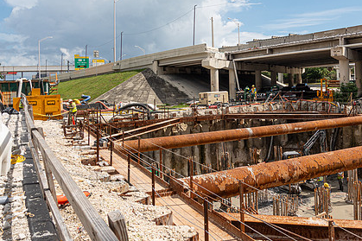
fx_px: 362
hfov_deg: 52.1
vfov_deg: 36.5
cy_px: 81
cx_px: 244
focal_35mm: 36
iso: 125
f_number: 4.5
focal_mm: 9.4
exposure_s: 1/125
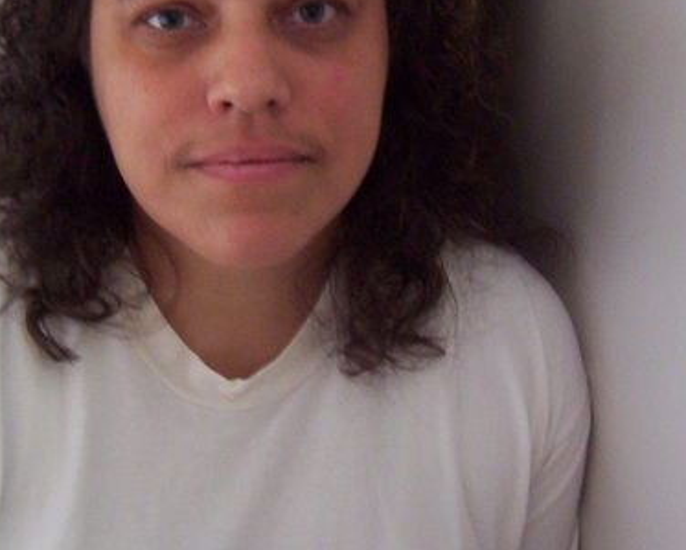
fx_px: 1341
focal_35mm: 66
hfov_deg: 28.5
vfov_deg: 22.9
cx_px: 215
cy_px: 125
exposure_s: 1/8
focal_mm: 5.54
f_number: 2.76
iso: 200
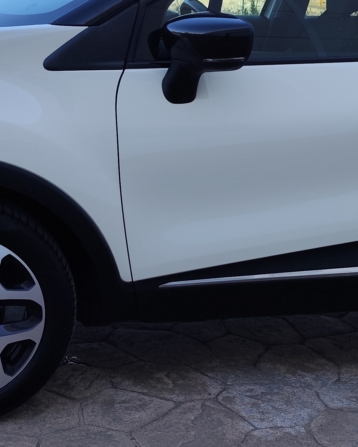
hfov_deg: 21.8
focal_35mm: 70
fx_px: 927
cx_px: 244
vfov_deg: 27.1
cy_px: 236
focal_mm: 6.14
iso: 50
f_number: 1.65
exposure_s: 1/586
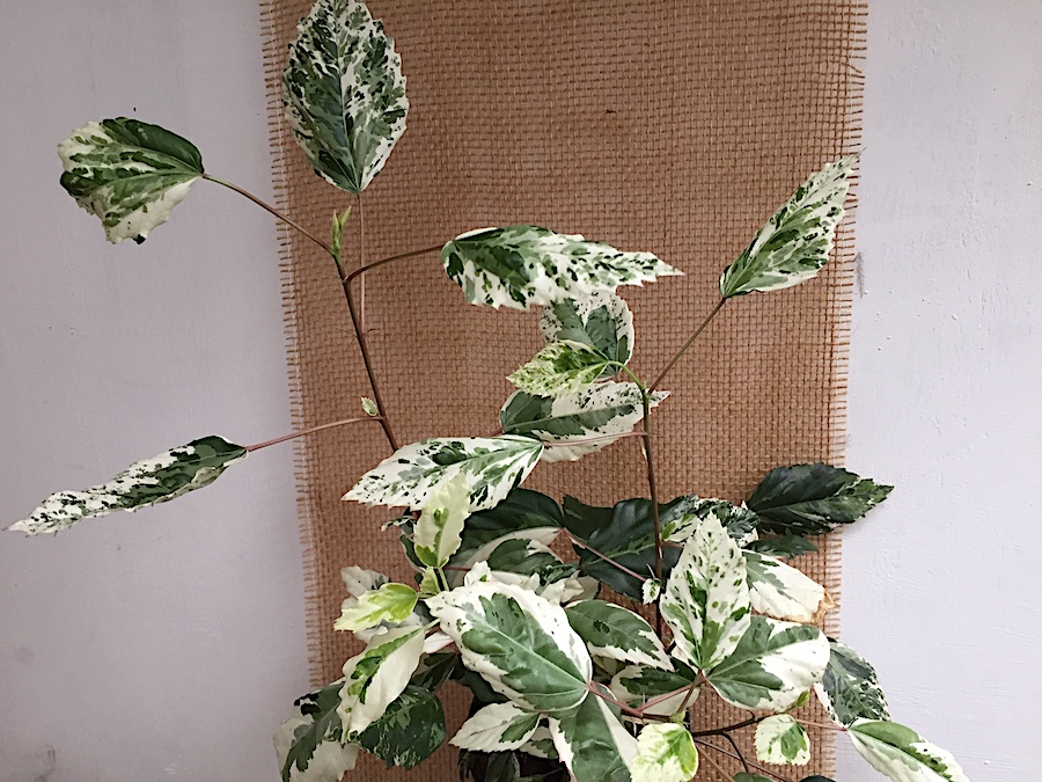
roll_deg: +1.3
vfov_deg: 48.2
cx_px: 521
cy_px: 391
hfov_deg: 61.7
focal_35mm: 29
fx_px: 873
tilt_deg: -10.8
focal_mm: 4.15
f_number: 2.2
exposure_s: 1/33
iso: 125
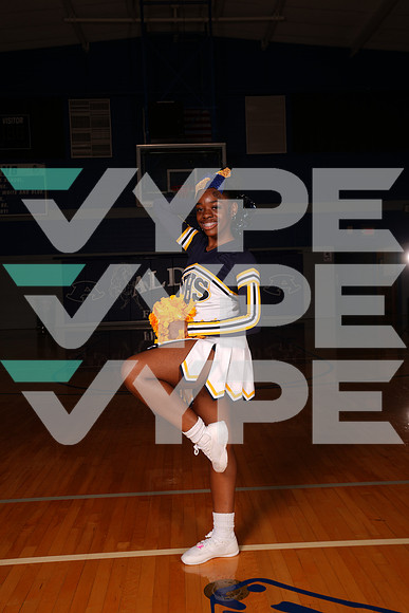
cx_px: 204
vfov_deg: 53.1
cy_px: 306
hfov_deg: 36.9
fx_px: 613
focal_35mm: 36
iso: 80
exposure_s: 1/100
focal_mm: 36
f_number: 6.3
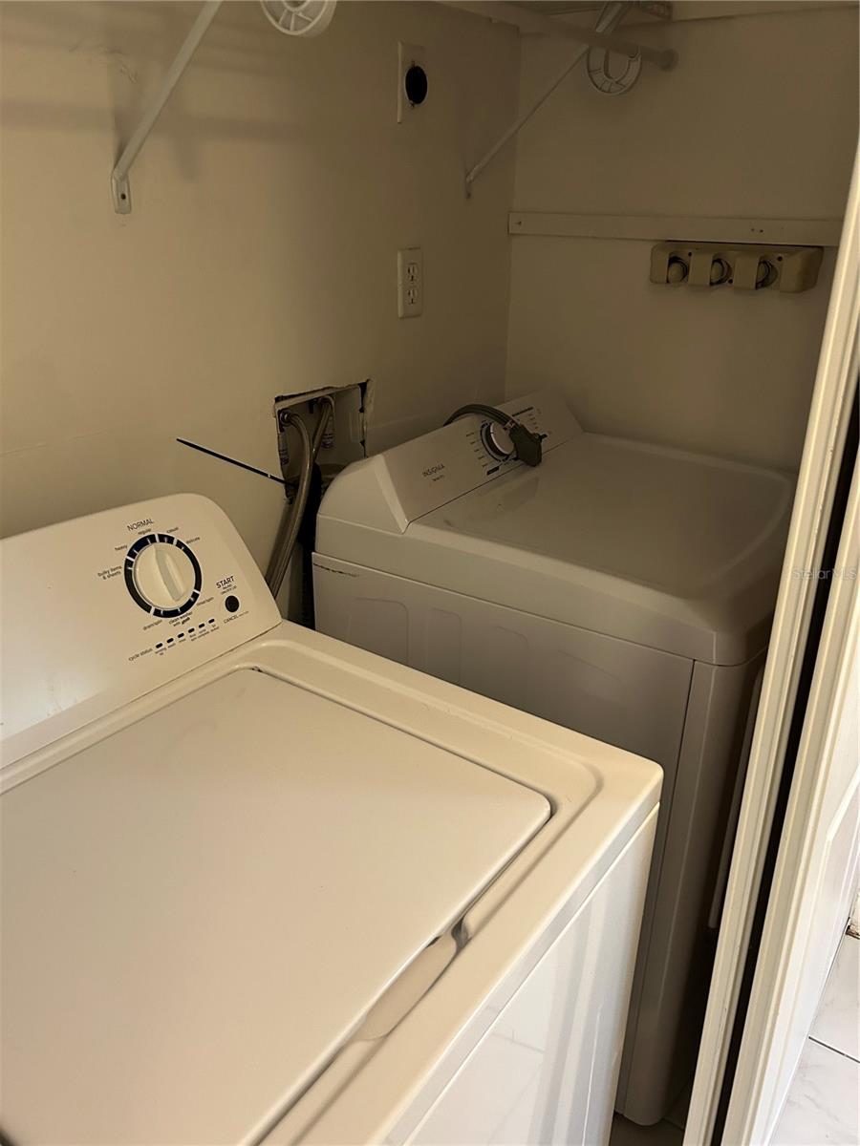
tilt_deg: -24.4
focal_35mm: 26
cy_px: 573
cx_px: 430
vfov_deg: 67.3
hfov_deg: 53.1
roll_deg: -1.0
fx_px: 861
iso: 320
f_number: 1.5
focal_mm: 5.7
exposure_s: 1/60
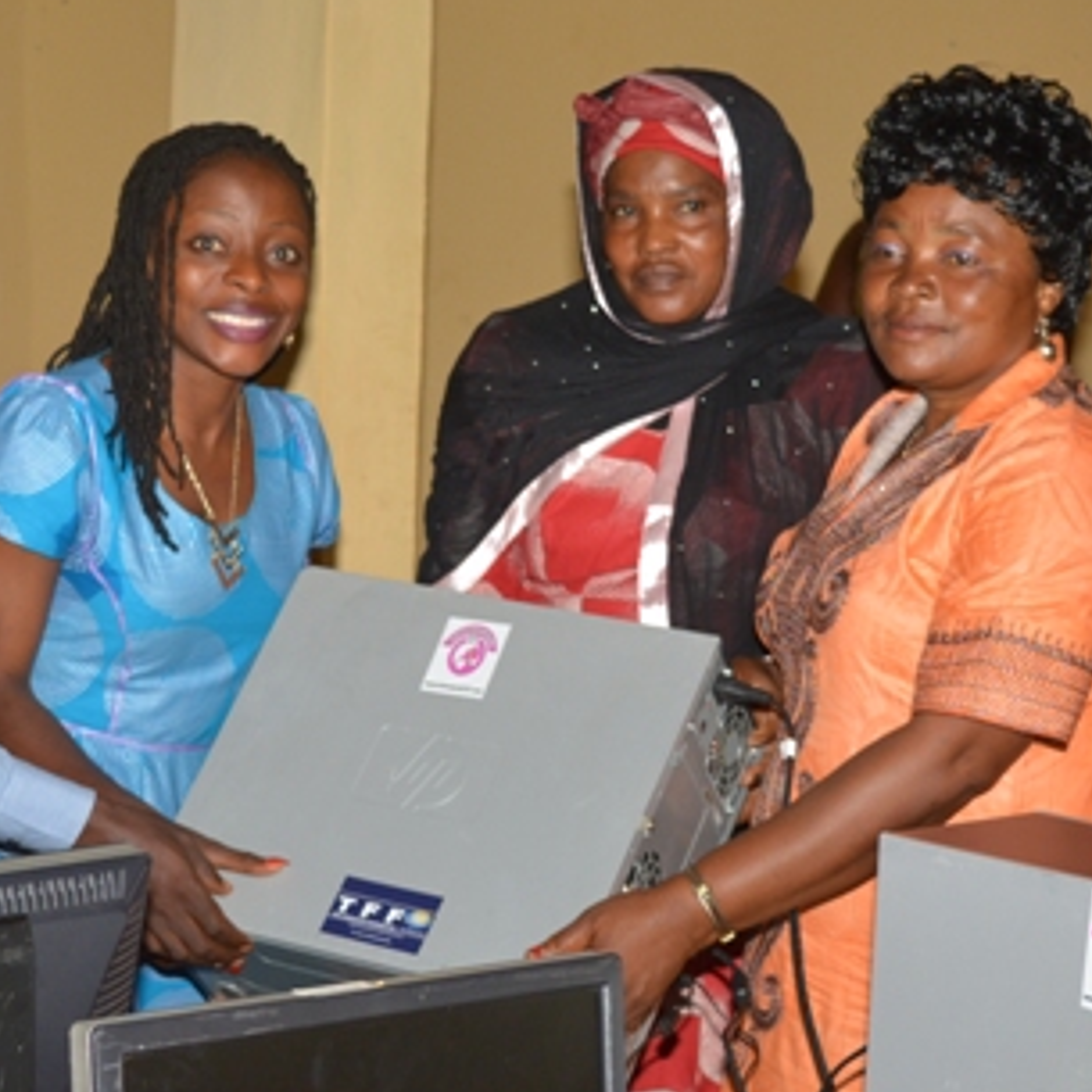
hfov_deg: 19.0
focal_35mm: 91
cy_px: 671
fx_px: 3248
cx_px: 397
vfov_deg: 19.1
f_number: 5.6
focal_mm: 34
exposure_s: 1/80
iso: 640
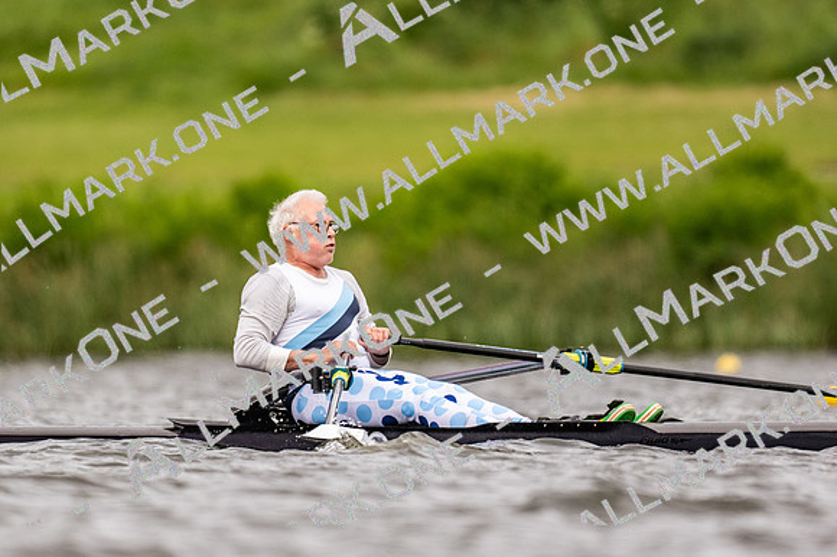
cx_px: 418
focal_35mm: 900
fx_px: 20912
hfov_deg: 2.3
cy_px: 278
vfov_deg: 1.5
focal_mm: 600
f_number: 4
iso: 640
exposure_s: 1/2500
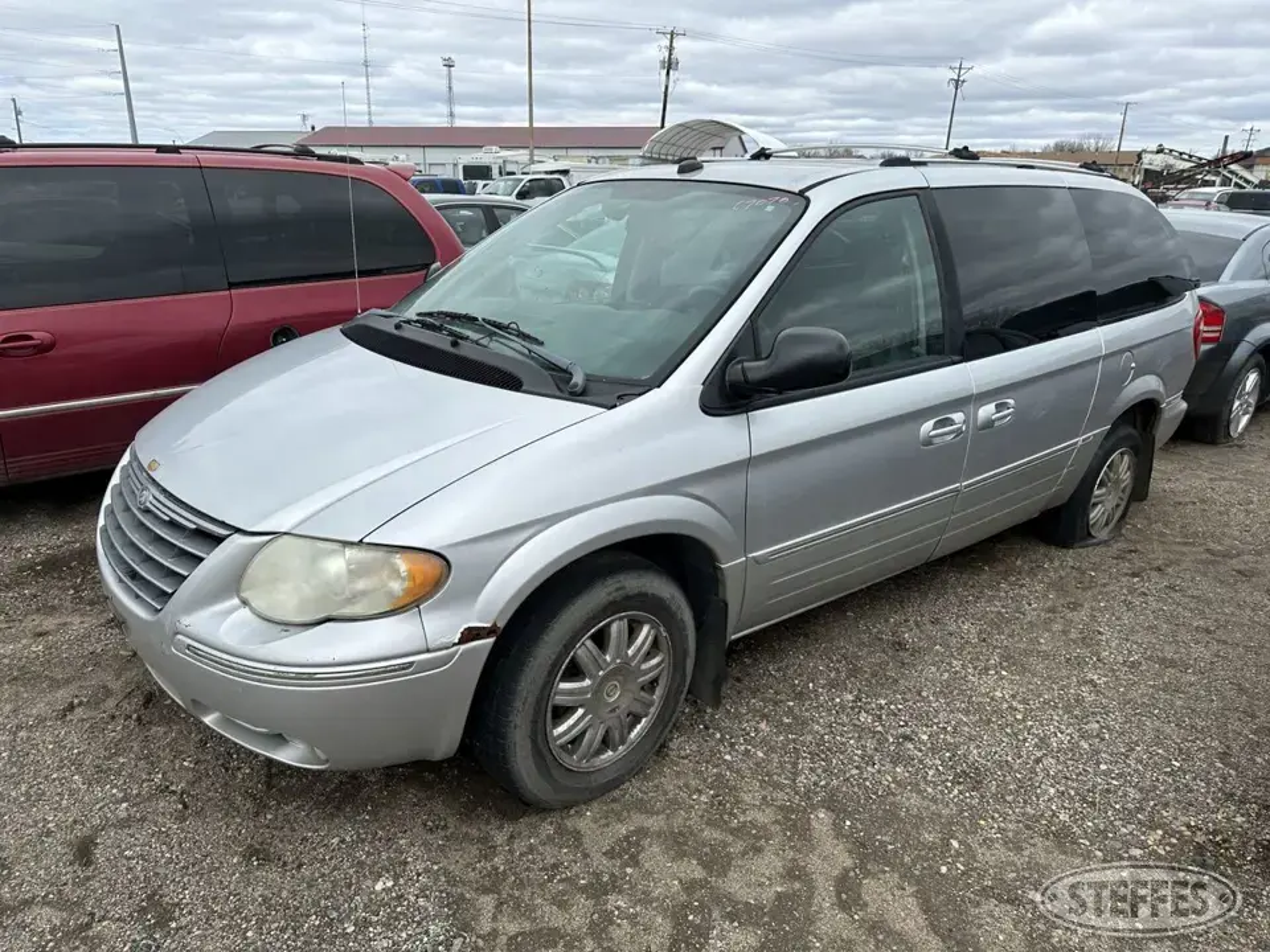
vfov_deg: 56.8
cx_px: 635
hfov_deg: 71.6
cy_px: 476
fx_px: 881
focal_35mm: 24
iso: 80
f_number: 1.78
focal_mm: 6.86
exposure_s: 1/4016
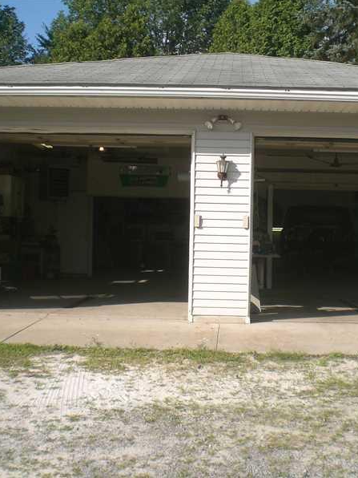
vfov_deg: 37.5
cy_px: 238
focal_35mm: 51
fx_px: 703
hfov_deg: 28.5
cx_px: 214
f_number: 4.4
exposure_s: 1/400
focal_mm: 6.3
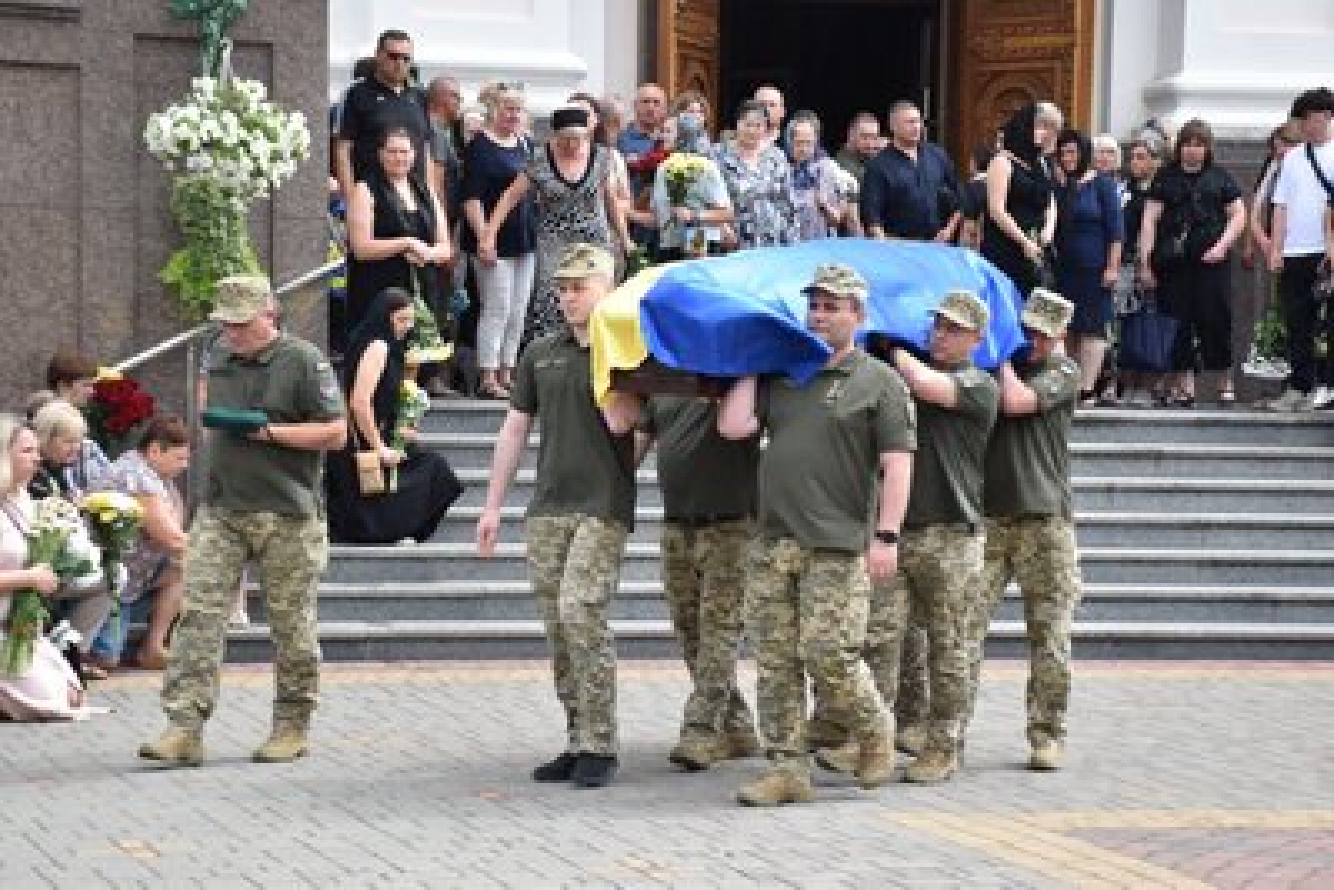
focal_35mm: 99
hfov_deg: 20.6
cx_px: 667
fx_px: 3670
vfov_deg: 13.8
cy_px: 445
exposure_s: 1/250
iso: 220
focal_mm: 66
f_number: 8
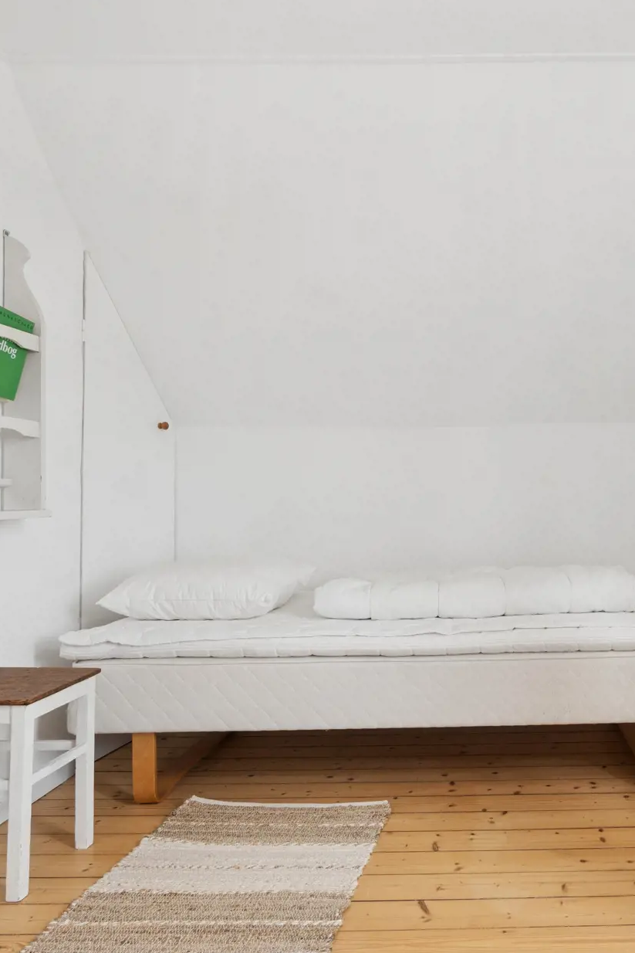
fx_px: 741
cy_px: 466
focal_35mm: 28
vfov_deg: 65.5
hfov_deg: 43.5
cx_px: 536
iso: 200
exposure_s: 1/25
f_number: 8
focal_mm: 12
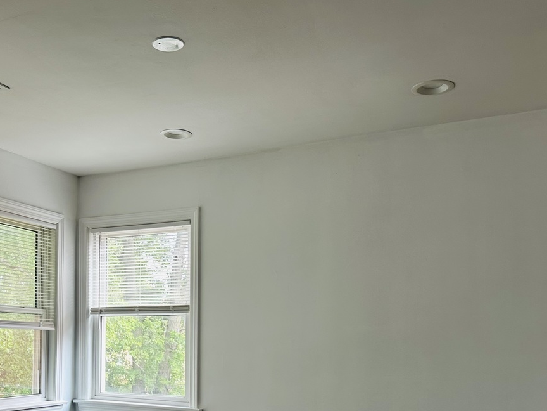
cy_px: 335
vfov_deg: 34.7
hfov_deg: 46.1
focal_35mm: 40
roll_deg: -2.2
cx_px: 186
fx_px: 632
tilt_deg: +0.6
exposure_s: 1/121
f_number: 1.78
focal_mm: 6.86
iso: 125
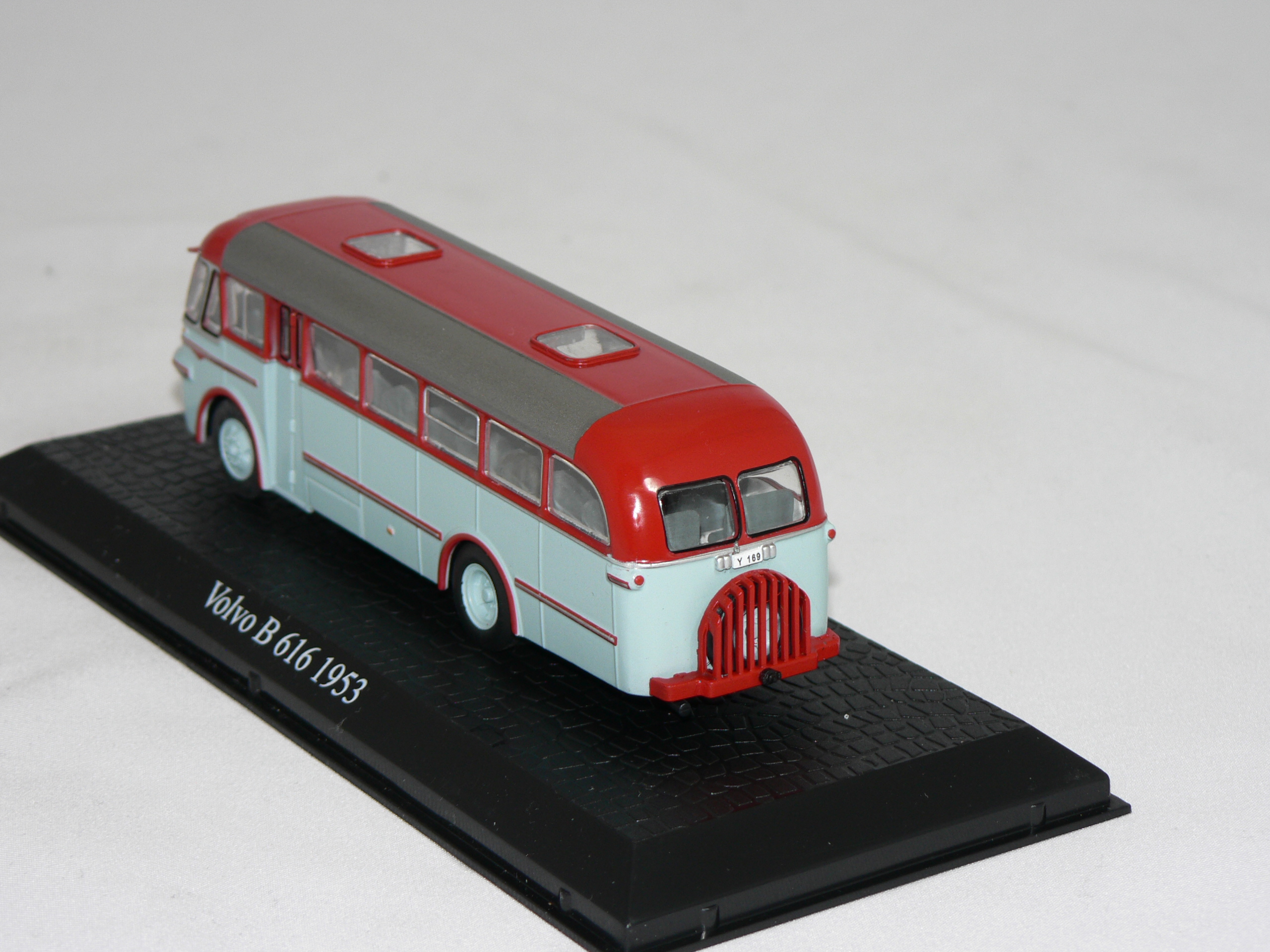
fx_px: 4293
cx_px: 635
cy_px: 476
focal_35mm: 117
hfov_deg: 16.8
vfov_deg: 12.7
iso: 80
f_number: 3.2
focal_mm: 19.5
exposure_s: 1/60
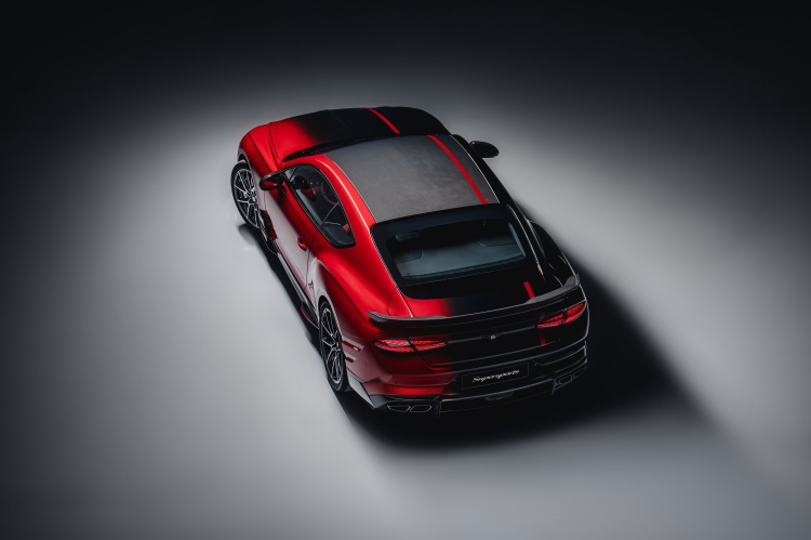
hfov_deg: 28.9
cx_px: 406
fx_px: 1576
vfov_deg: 19.4
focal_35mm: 70
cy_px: 270
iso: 250
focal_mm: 70
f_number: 7.1
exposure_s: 8
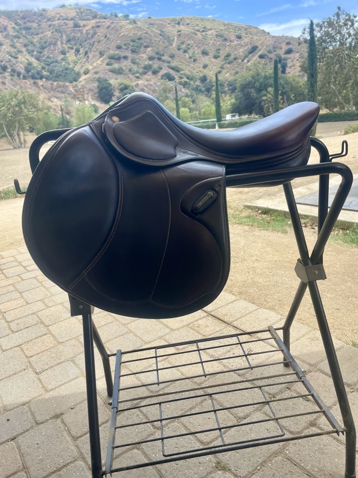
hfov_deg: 53.1
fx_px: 359
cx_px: 179
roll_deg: +6.7
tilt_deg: -18.3
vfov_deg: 67.3
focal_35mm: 26
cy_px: 239
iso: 32
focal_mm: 4.2
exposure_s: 1/1531
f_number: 1.6
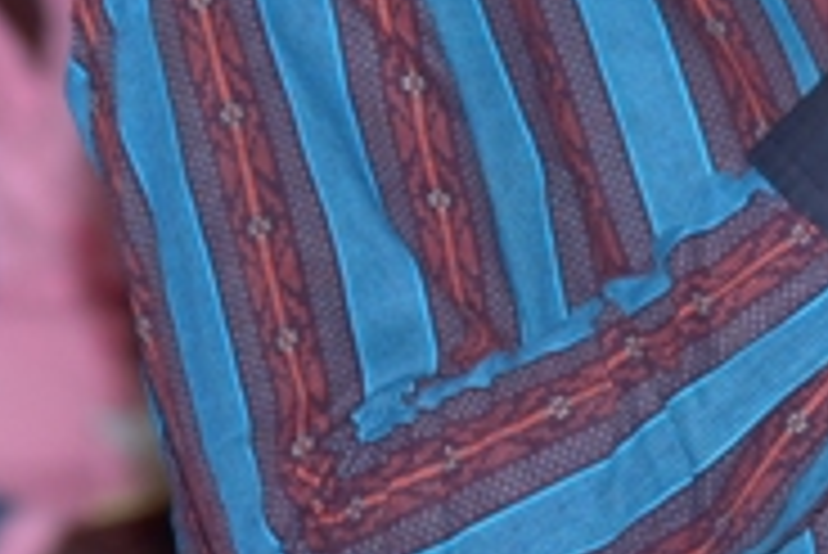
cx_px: 878
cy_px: -263
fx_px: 13120
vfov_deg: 2.4
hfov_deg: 3.6
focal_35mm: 570
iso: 1000
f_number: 5
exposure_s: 1/125
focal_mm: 105
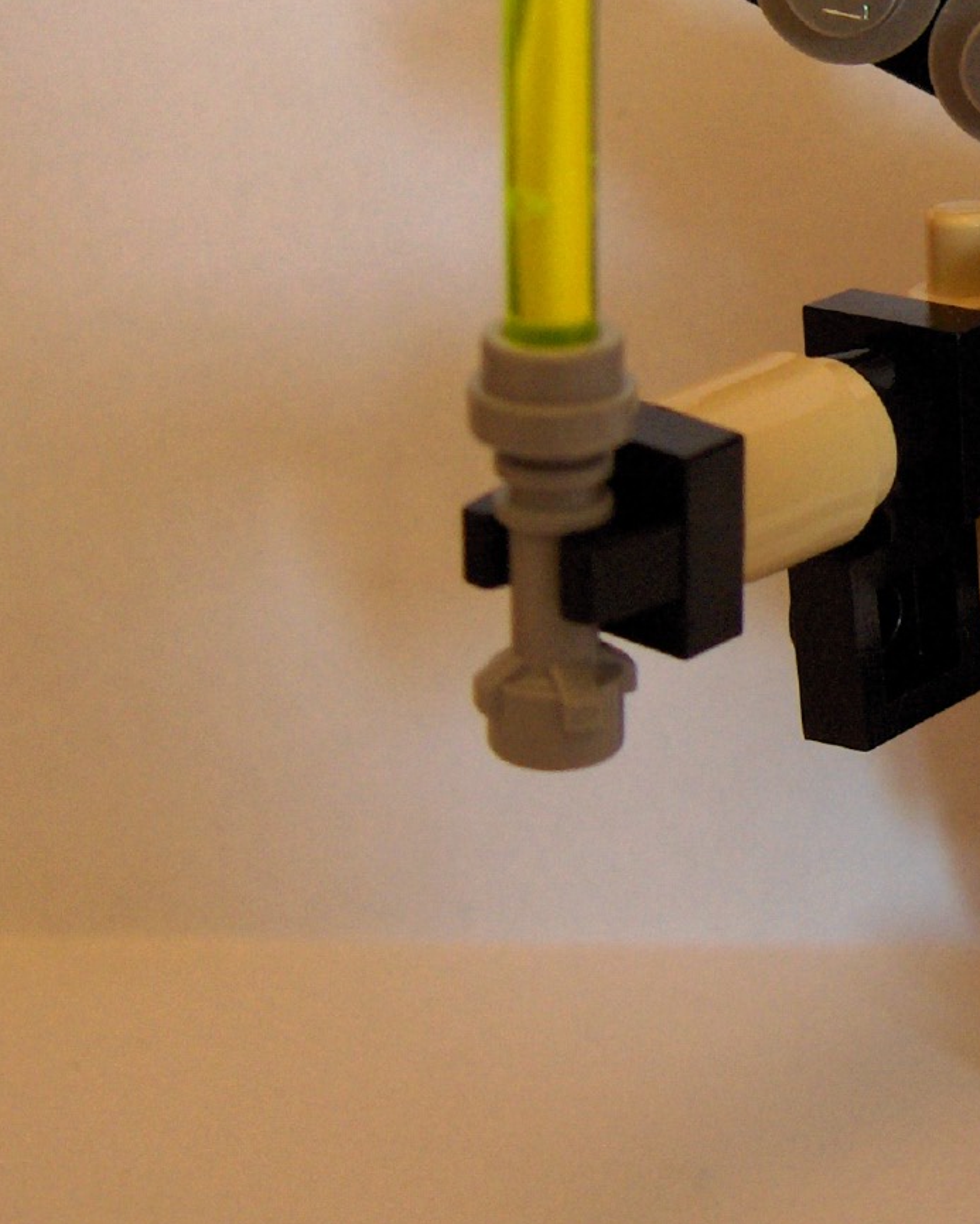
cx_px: 1369
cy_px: 473
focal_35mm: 90
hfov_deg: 16.0
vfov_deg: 21.2
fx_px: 3262
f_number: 2.8
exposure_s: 1/76.7
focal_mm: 8
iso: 200
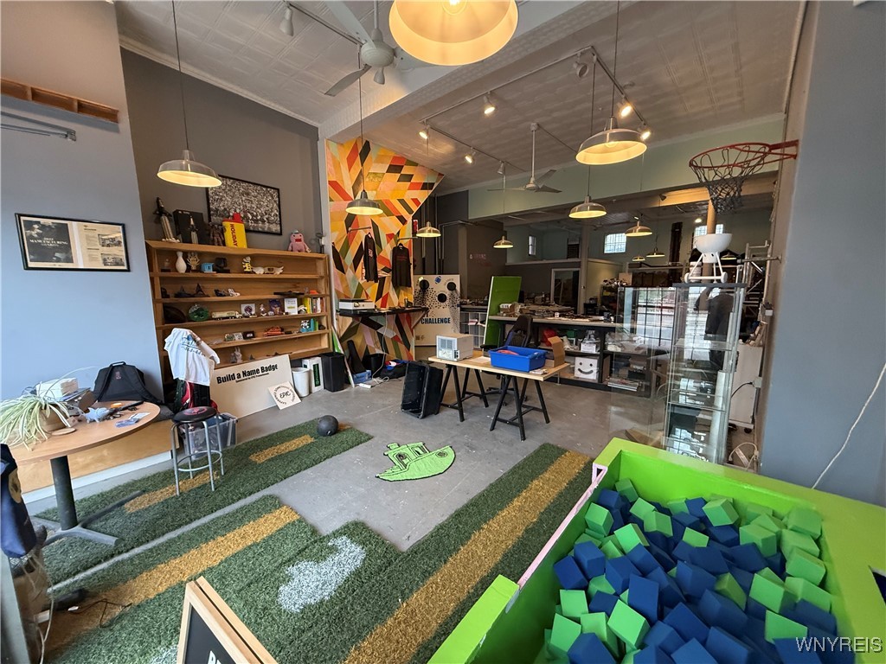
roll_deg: +0.3
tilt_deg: -9.9
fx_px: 358
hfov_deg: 102.1
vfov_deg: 85.7
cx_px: 443
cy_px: 332
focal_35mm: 14
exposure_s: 1/120
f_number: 2.2
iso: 500
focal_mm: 2.22
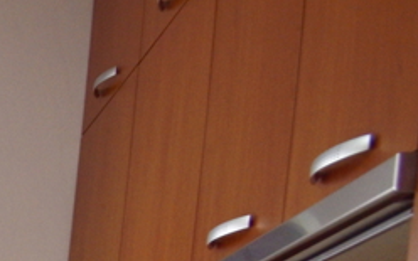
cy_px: 630
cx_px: -576
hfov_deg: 15.3
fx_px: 843
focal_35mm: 74
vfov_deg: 13.1
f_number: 4.5
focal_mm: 10
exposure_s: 1/15
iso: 100
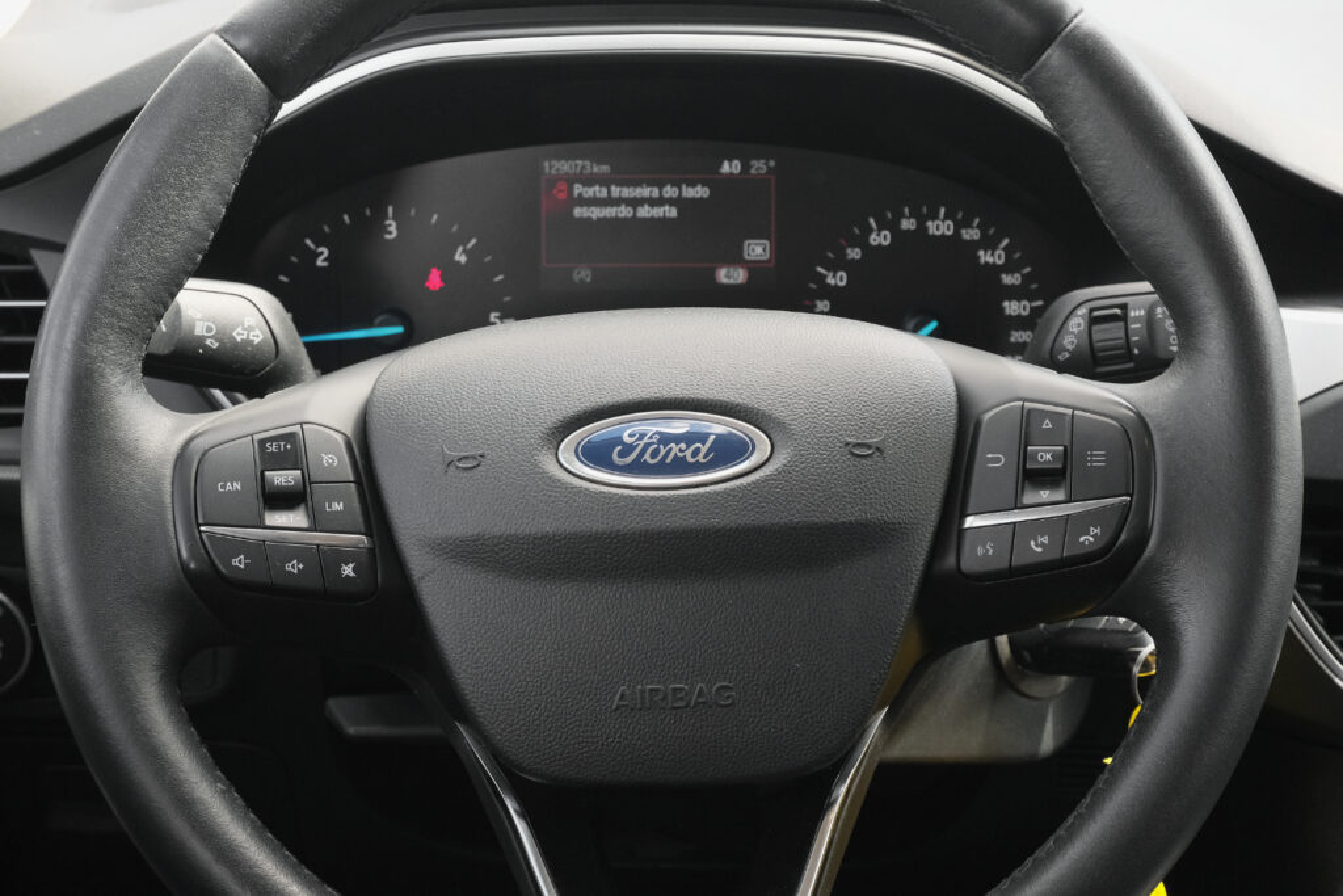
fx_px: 2537
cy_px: 448
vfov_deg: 20.0
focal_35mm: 68
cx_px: 672
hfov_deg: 29.7
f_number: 8
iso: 2000
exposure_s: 1/180
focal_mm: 45
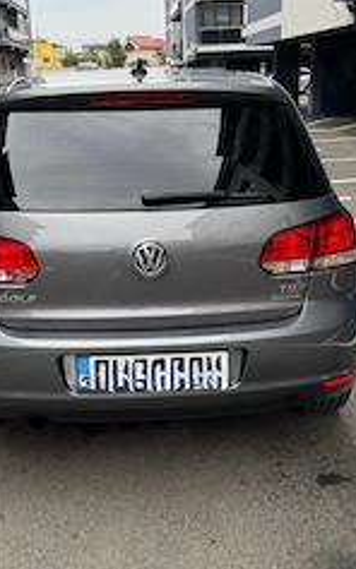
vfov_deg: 46.1
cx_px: 159
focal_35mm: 43
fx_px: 668
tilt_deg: -19.0
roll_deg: +1.7
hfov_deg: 29.8
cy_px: 319
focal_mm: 6.76
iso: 80
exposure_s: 1/707
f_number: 1.78
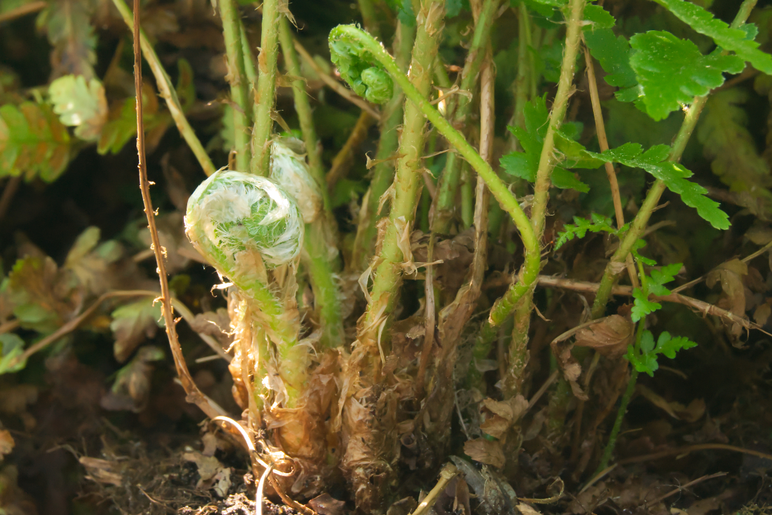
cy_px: 258
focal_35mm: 82
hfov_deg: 24.6
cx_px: 386
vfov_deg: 16.6
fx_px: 1769
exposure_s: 1/80
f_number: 16
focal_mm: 55
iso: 3200
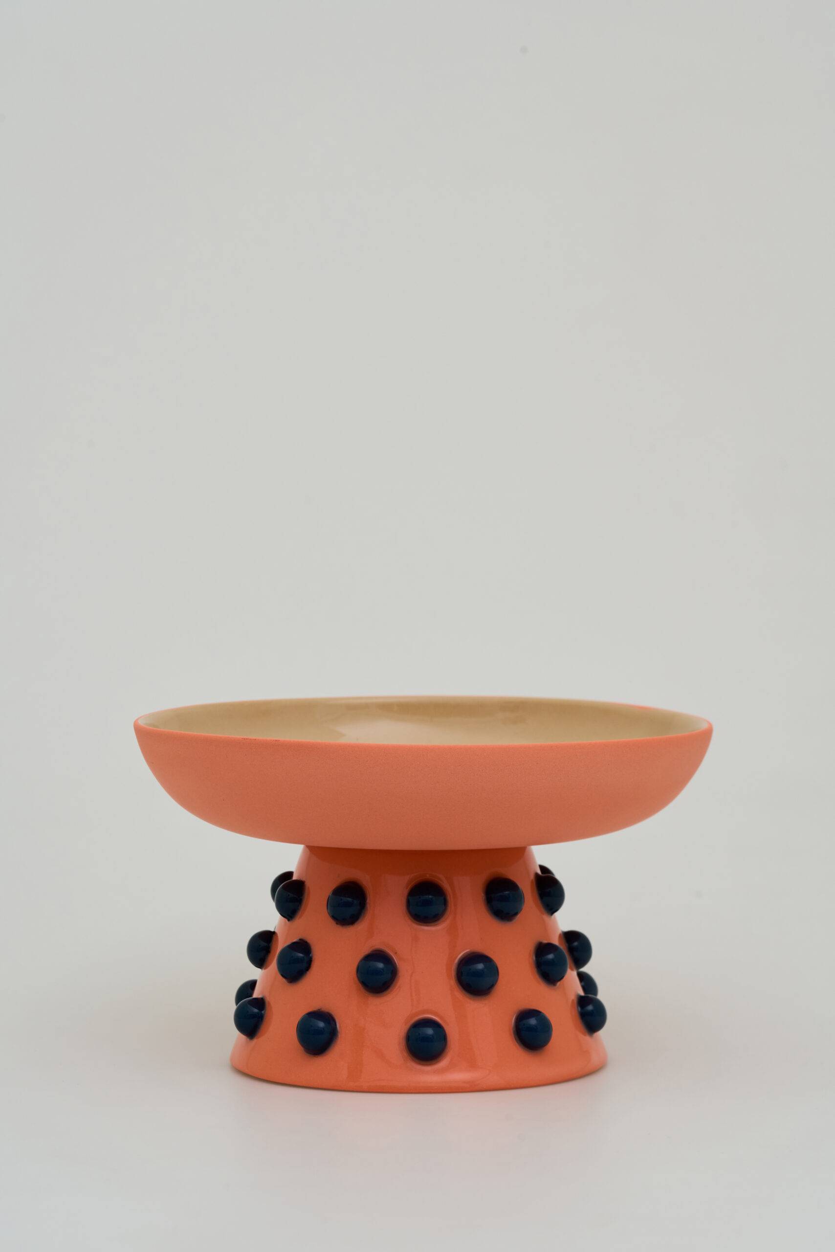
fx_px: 3129
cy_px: 626
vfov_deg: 22.6
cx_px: 418
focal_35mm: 90
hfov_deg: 15.2
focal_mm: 90
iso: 500
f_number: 11
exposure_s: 1/100
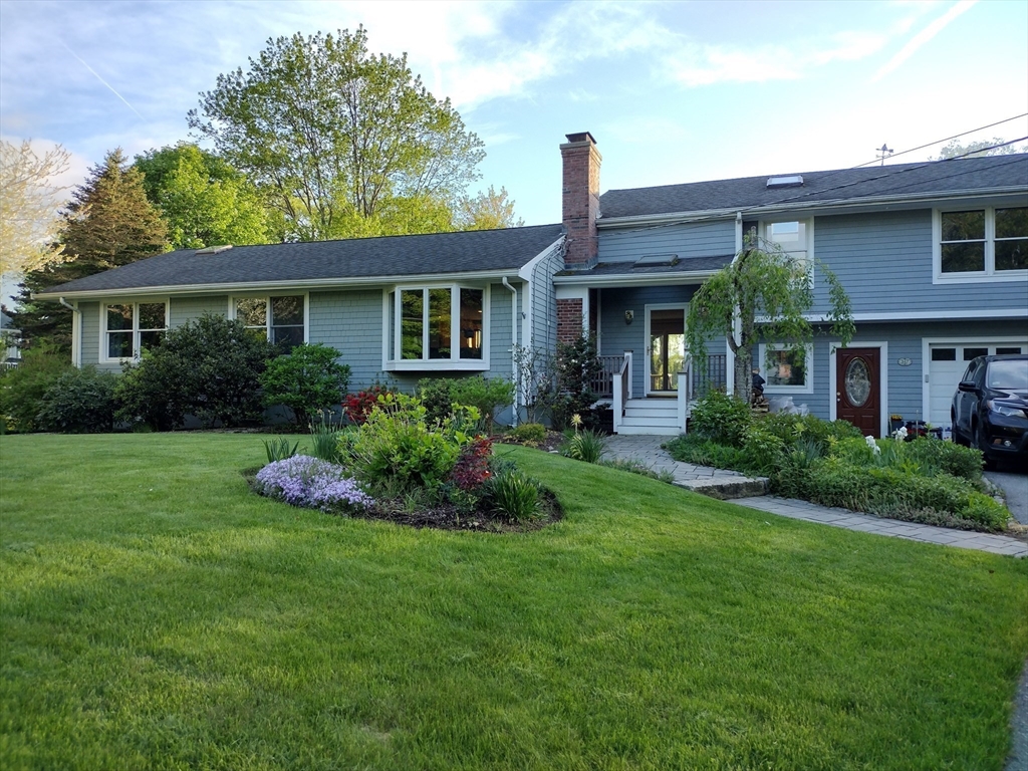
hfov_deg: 65.3
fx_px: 802
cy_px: 386
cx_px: 514
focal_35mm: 27
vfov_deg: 51.4
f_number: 1.7
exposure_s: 1/586
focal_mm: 4.71
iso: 100
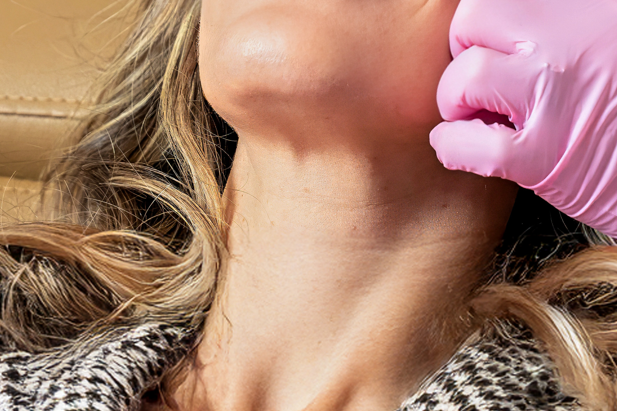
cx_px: 501
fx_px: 2777
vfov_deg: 8.4
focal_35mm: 162
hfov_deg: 12.6
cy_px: -128
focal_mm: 47.6
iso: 1250
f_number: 5
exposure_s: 1/250
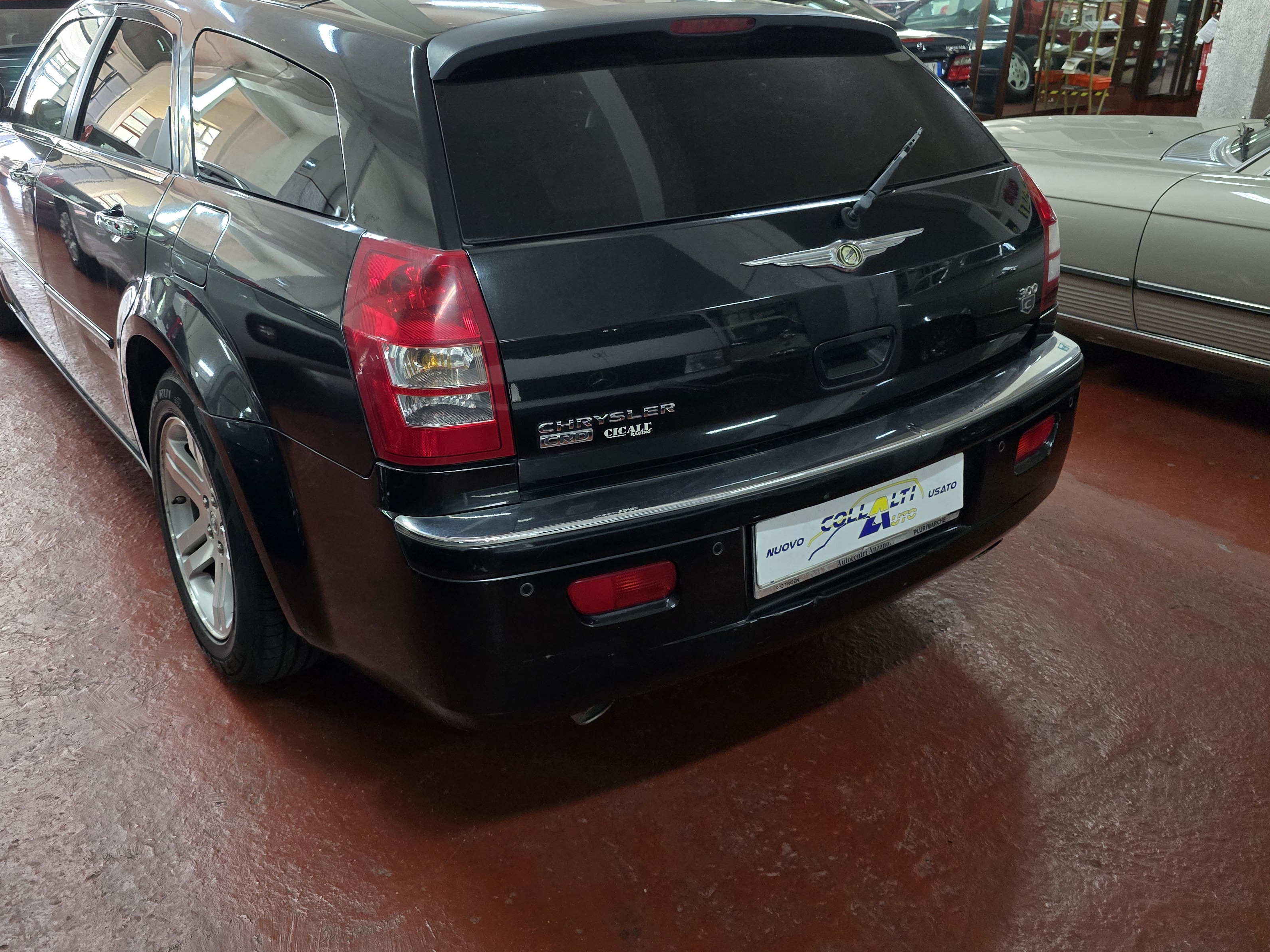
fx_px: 1064
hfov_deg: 61.3
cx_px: 531
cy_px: 404
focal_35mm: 29
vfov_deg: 48.1
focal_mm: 6.3
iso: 800
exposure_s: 1/100
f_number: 1.7
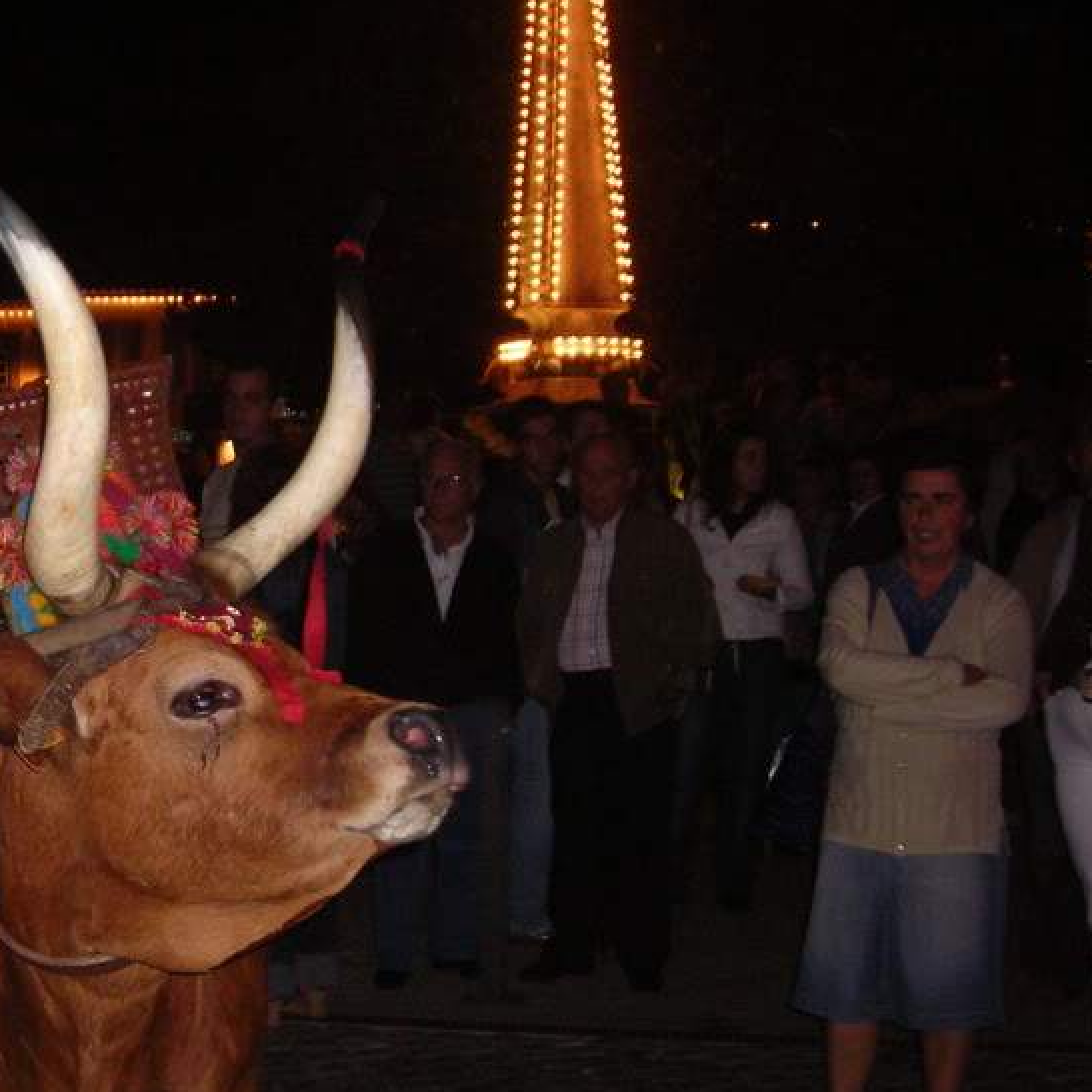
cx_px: 76
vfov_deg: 27.3
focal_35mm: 63
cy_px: 600
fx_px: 2248
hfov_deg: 26.3
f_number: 3.2
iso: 175
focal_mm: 6.3
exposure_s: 1/60.1
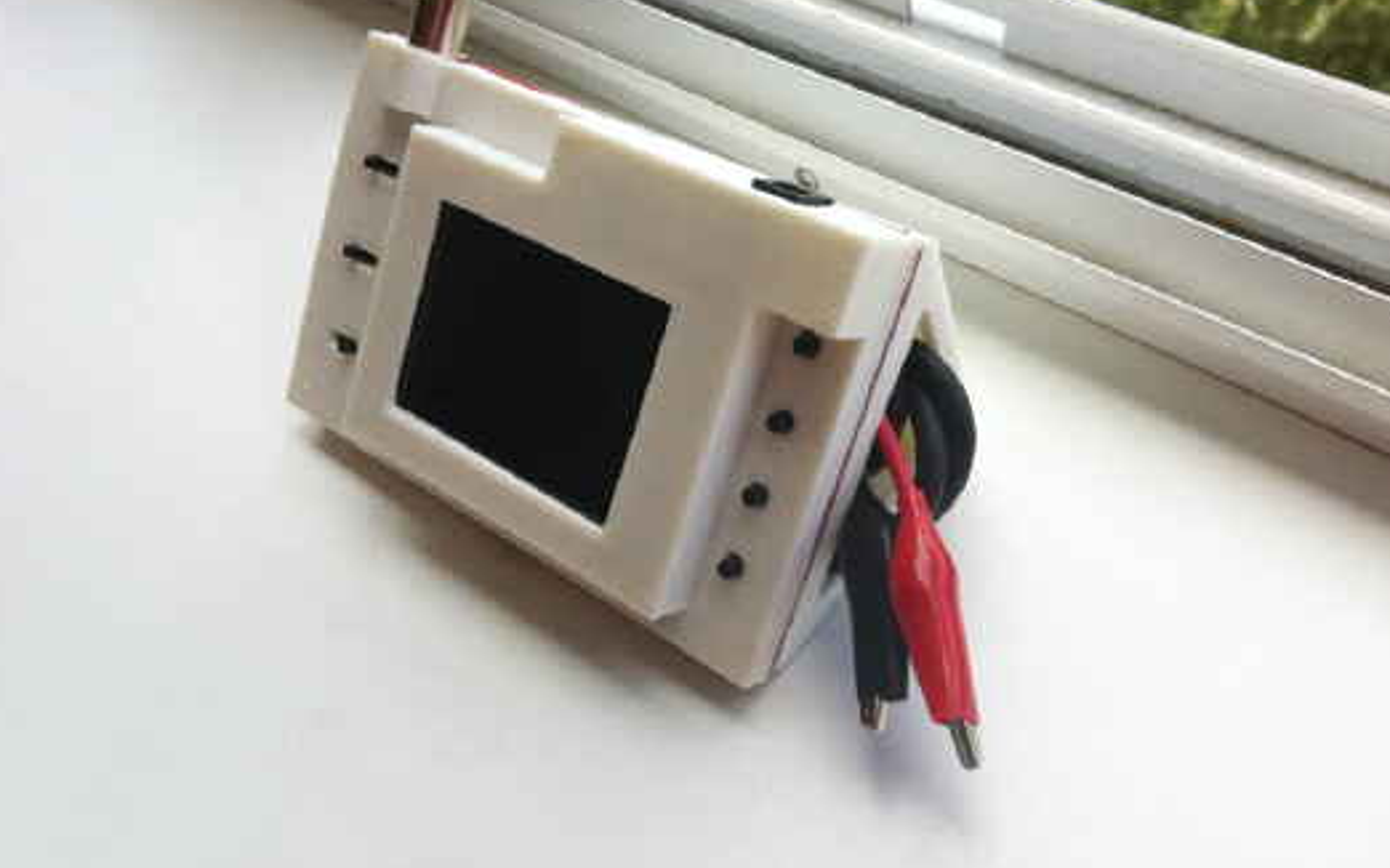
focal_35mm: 38
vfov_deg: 33.5
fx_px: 1439
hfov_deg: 51.6
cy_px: 367
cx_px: 698
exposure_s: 1/511
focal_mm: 3.85
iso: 80
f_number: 2.8
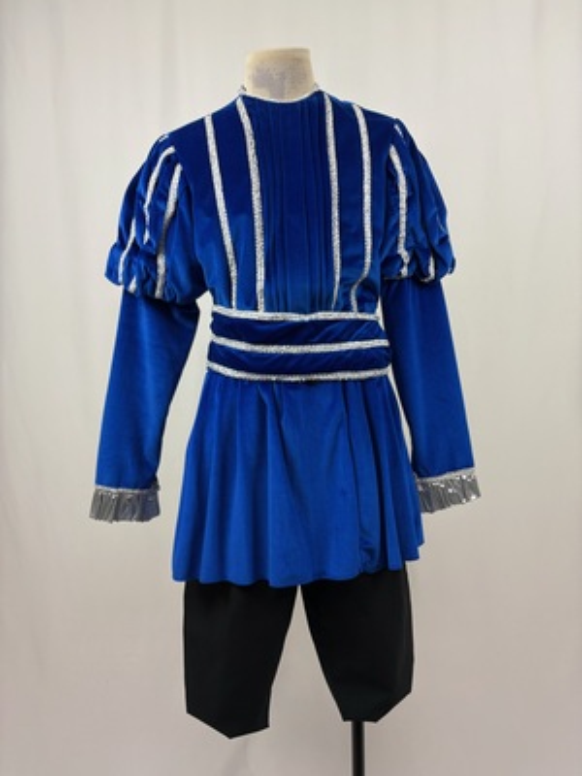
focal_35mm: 26
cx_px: 291
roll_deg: +0.4
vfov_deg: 67.3
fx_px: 583
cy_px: 388
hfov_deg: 53.1
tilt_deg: -2.9
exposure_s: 1/120
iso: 32
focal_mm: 5.96
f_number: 1.6
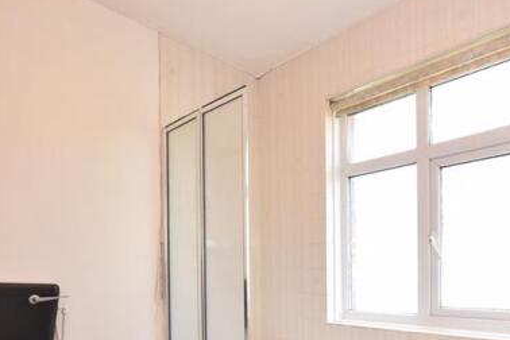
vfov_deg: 46.5
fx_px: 368
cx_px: 331
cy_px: 280
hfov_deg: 67.9
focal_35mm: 26
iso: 400
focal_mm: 10
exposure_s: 1/50
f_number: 7.1
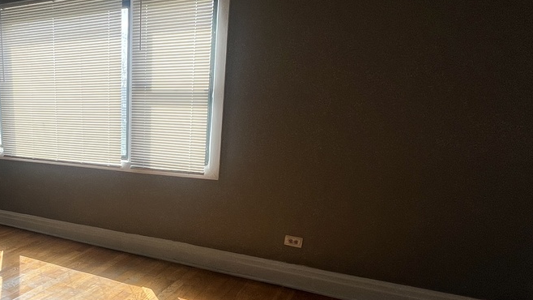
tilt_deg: -15.1
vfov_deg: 37.0
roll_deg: +0.9
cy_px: 218
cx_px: 85
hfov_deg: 56.6
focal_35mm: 31
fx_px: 438
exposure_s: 1/320
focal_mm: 1.57
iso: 32
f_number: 1.8
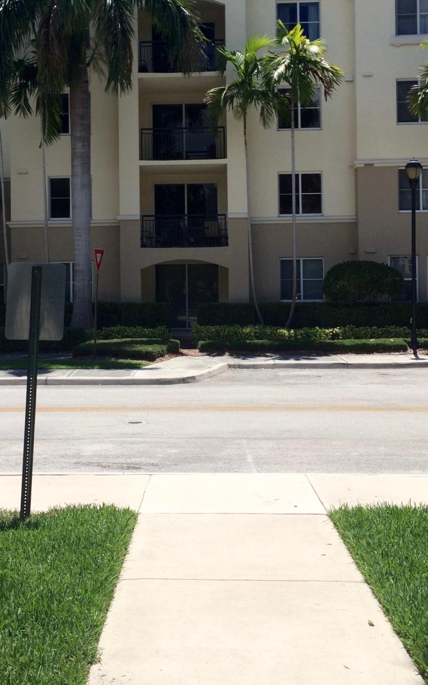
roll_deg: +1.1
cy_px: 267
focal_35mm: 43
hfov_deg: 29.8
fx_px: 803
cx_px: 171
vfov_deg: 45.9
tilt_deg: -0.5
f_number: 2.2
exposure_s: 1/2740
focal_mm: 4.15
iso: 32
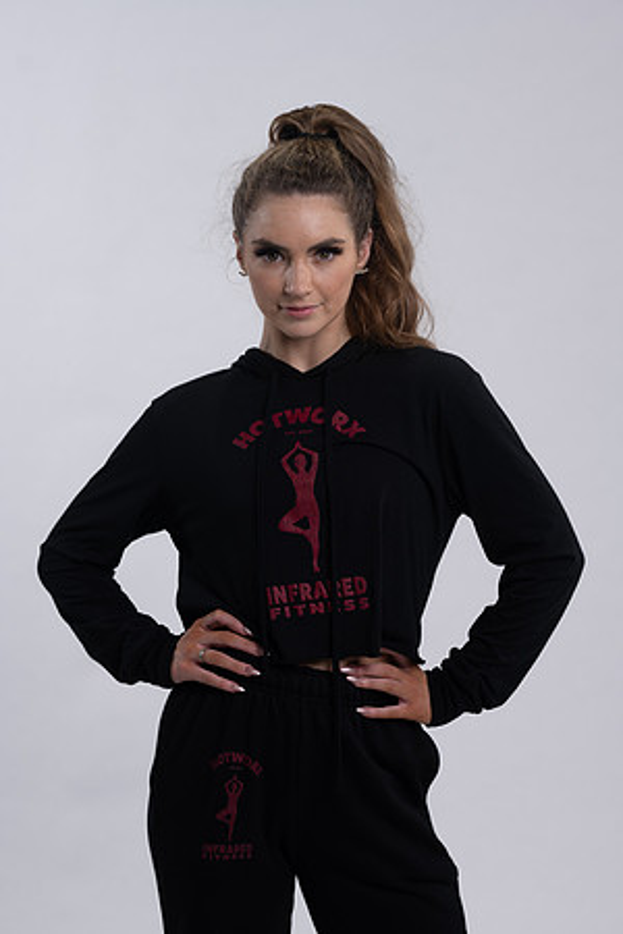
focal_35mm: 85
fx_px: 2206
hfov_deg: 16.1
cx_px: 312
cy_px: 467
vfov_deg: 23.9
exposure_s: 1/125
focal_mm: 85
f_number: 4
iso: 125
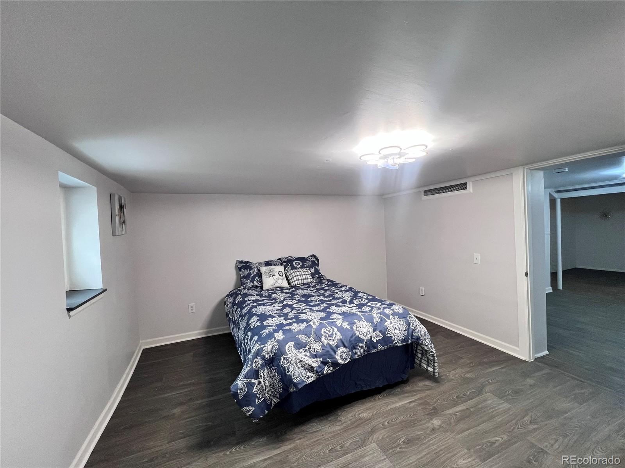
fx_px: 235
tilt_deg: -1.4
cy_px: 234
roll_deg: +1.7
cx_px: 312
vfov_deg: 89.9
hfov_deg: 106.2
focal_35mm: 13
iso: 200
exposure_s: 1/60
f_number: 1.8
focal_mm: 1.57
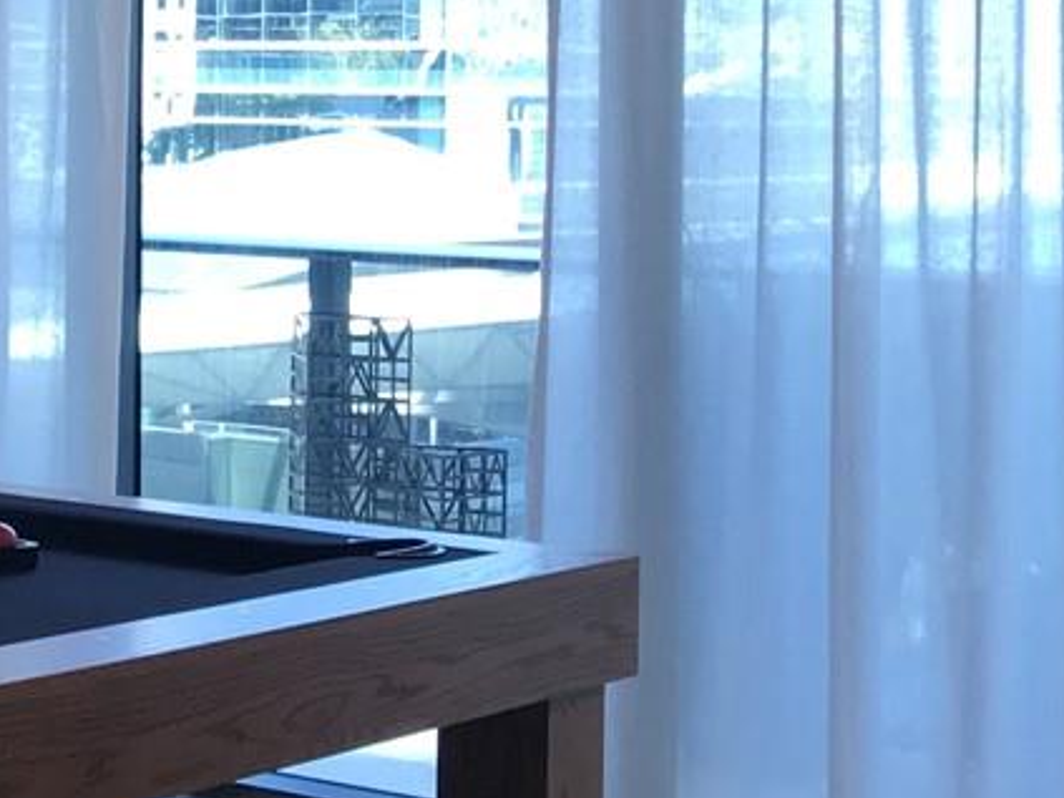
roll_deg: +0.6
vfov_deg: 13.8
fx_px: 3257
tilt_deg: -0.9
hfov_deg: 16.8
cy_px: 93
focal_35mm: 106
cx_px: -528
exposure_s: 1/60
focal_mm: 3.99
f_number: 1.8
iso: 32
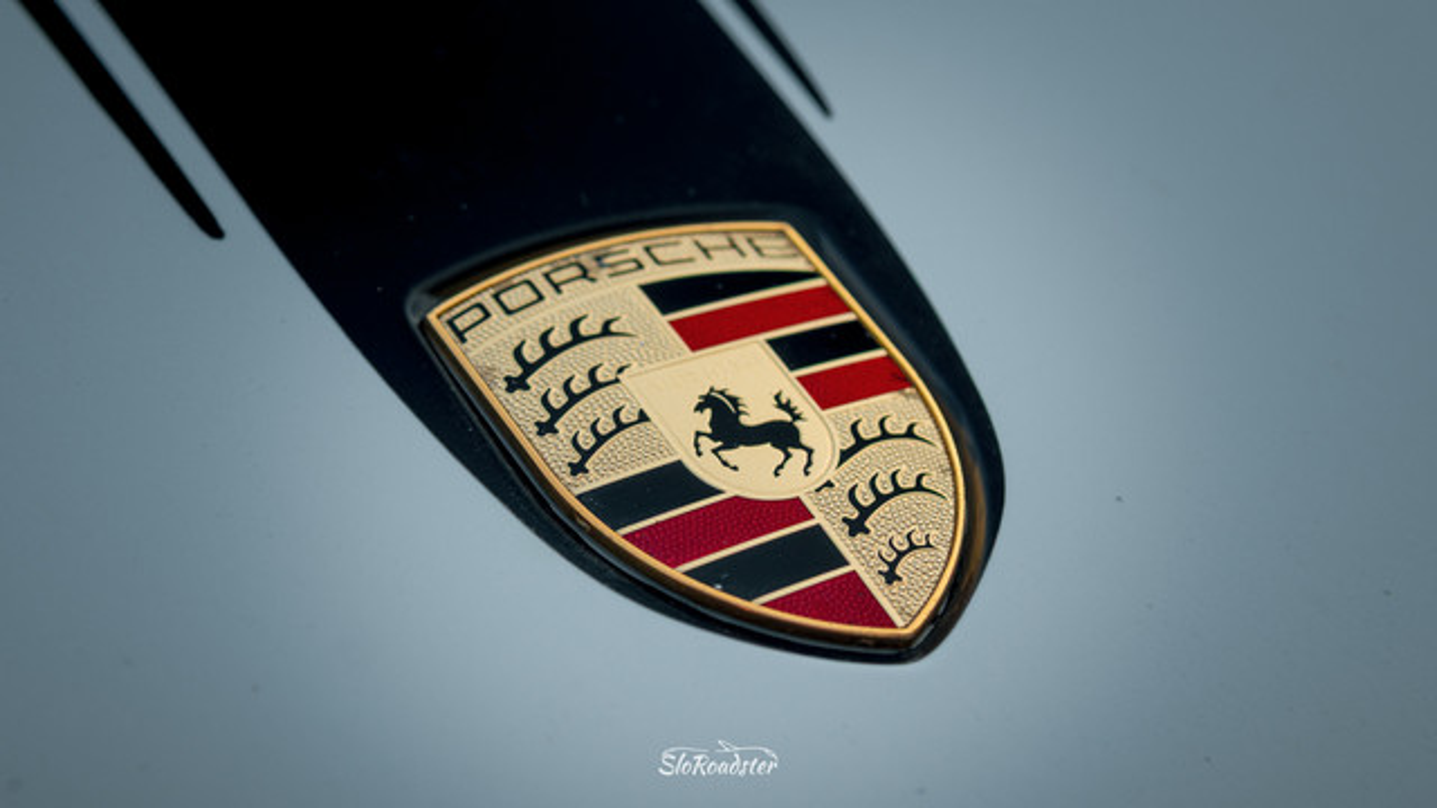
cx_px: 719
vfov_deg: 25.3
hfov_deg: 43.6
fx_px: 1798
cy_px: 400
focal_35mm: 47
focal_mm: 30
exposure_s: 1/80
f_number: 4.5
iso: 100
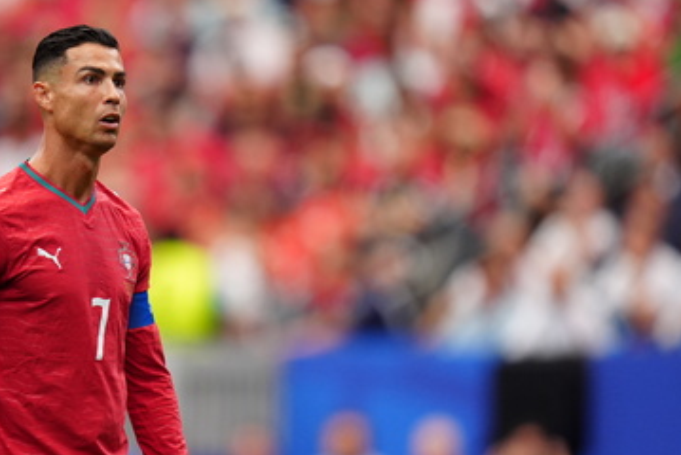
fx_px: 13498
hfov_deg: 2.9
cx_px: 205
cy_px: 259
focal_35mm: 713
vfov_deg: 1.9
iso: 1600
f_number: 2.8
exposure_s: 1/2500
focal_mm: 400
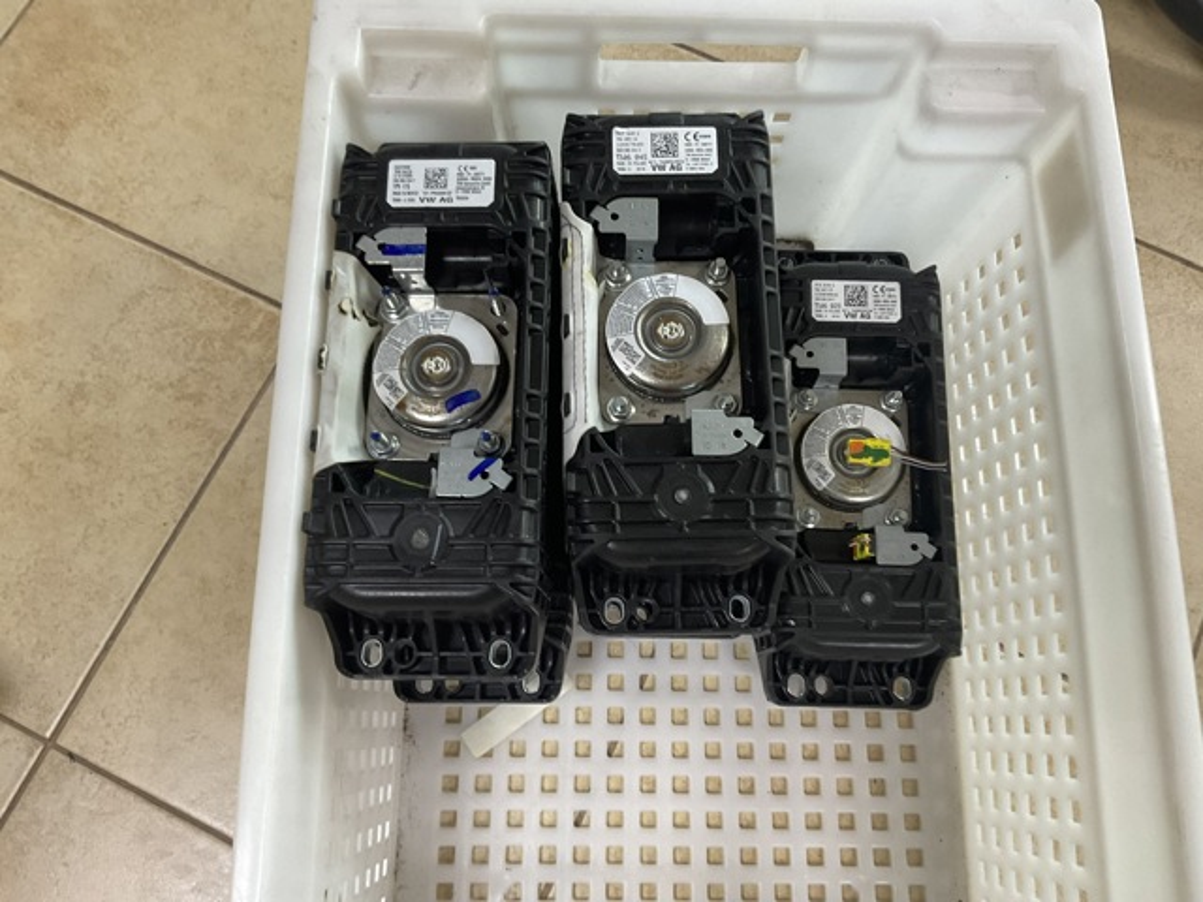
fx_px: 1008
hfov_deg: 61.7
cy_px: 451
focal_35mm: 29
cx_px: 602
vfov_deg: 48.2
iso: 80
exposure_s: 1/50
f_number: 1.8
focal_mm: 3
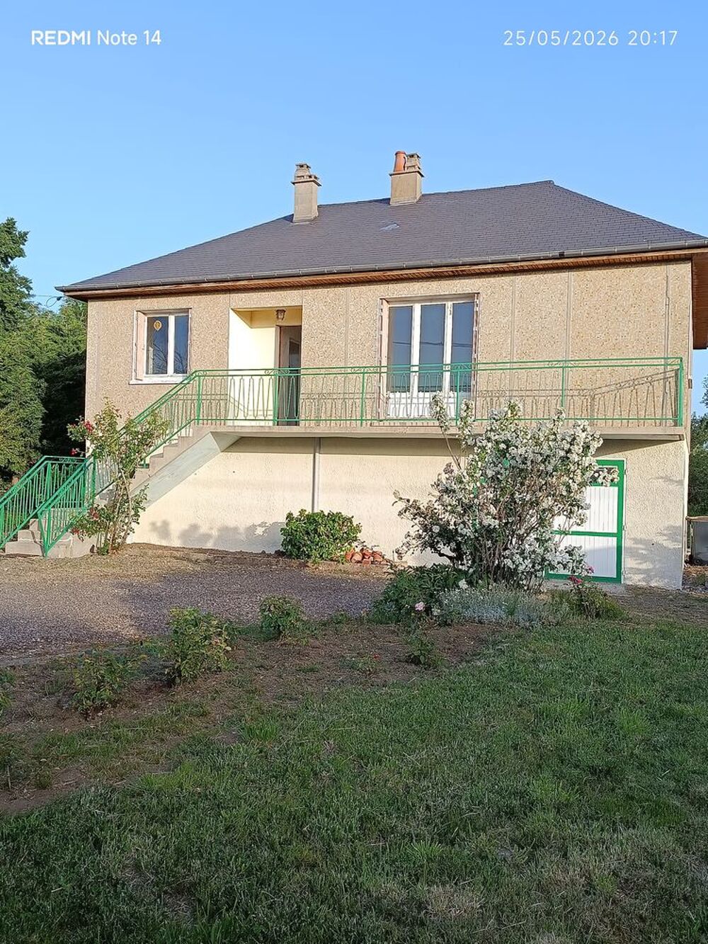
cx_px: 354
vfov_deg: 58.3
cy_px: 472
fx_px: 845
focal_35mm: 31
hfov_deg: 45.4
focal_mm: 5.24
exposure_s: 1/214
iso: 50
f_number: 1.7
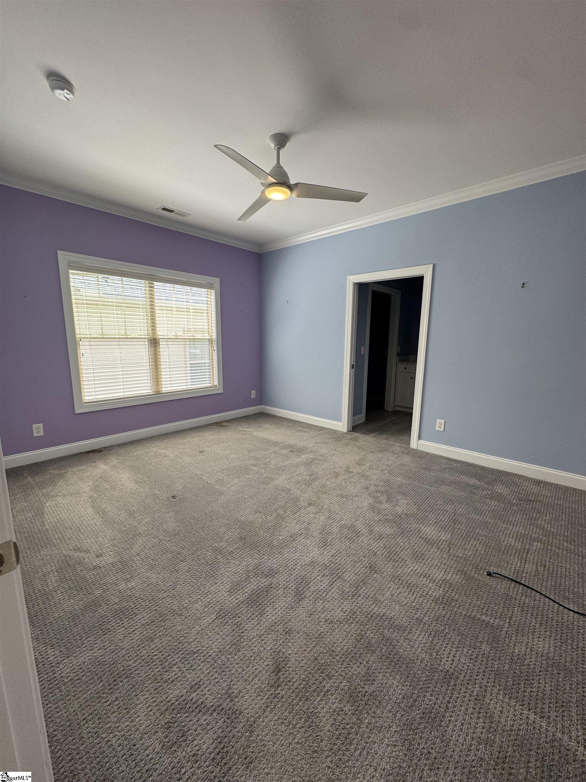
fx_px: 316
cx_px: 293
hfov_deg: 85.7
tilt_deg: -9.9
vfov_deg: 102.1
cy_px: 391
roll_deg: -0.3
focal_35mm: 14
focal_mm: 2.22
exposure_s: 1/120
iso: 80
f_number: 2.2
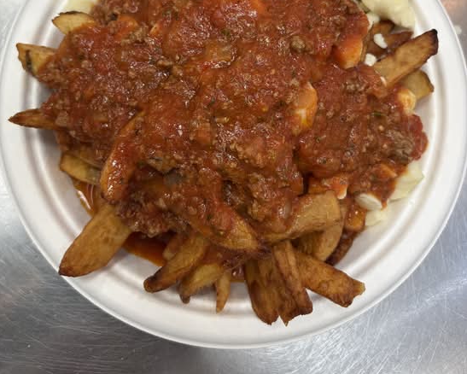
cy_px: 115
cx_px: 233
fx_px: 470
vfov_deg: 42.6
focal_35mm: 34
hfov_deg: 52.8
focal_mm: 5.96
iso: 125
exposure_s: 1/120
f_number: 1.6
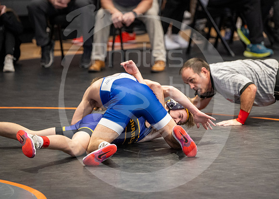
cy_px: 100
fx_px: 2148
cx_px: 167
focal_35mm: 271
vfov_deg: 5.3
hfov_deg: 7.4
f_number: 2.8
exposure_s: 1/1000
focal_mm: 200
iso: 3200
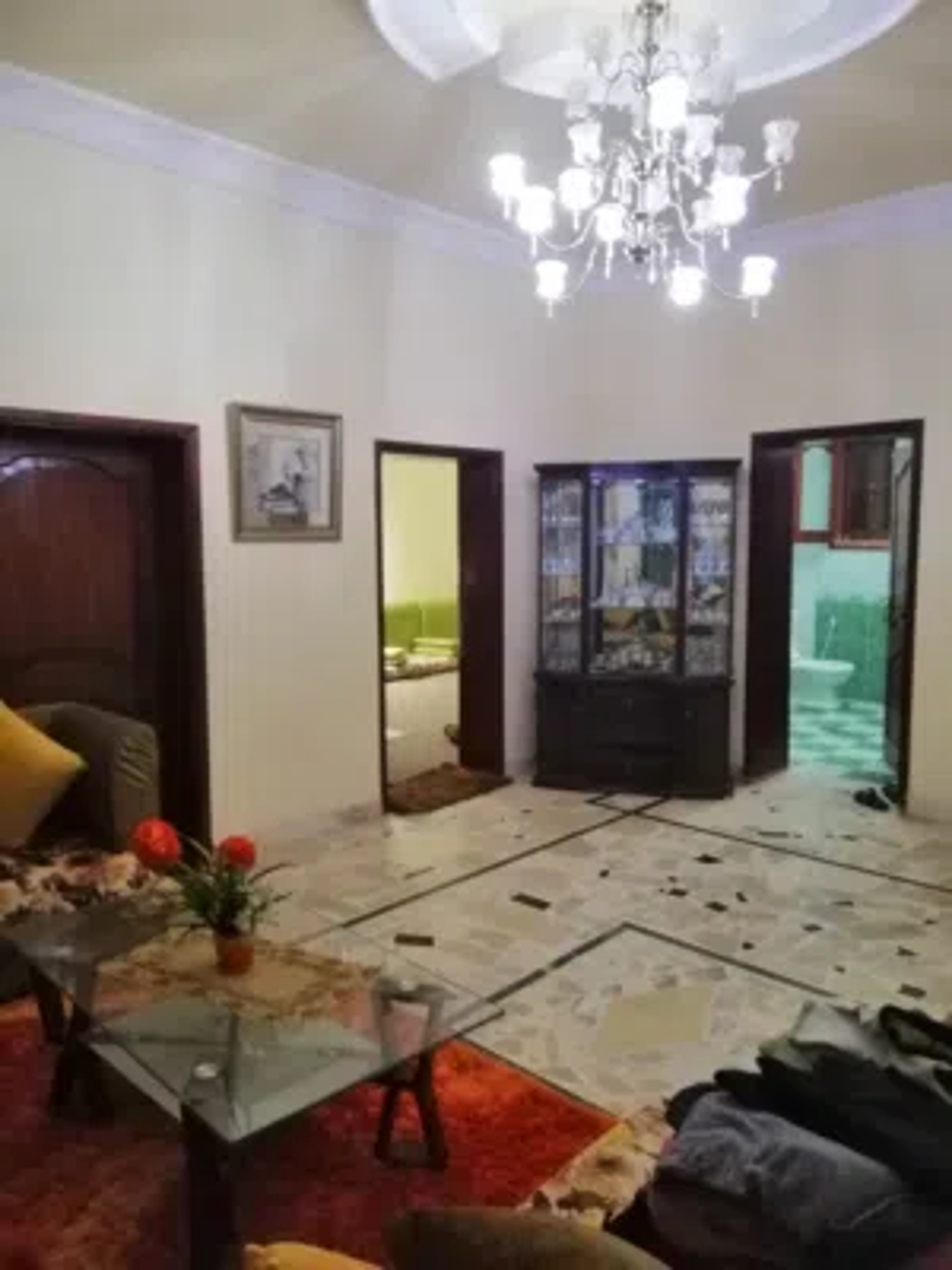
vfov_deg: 67.3
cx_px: 476
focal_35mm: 26
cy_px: 635
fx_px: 953
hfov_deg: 53.1
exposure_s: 1/14.3
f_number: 2.2
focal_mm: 3.81
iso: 1000
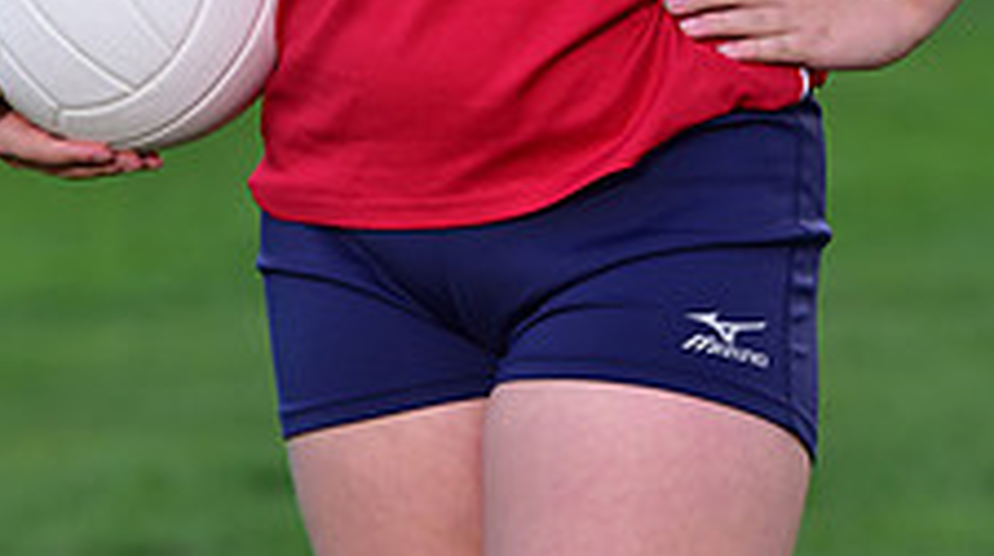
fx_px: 11032
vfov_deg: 2.9
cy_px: -450
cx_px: 594
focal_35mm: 419
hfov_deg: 5.2
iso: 400
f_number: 5
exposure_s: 1/250
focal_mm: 155
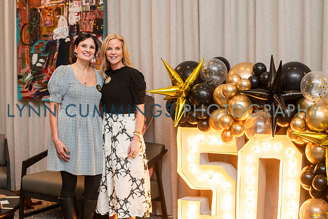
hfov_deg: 33.4
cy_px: 107
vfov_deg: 22.6
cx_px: 164
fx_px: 547
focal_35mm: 60
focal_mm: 58
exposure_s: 1/160
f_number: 3.5
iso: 1250
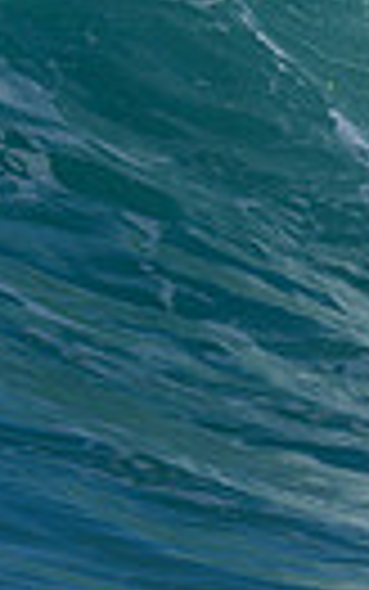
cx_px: 629
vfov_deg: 0.5
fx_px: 70141
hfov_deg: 0.3
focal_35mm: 4364
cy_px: 140
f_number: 6.3
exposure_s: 1/2000
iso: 180
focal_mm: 800
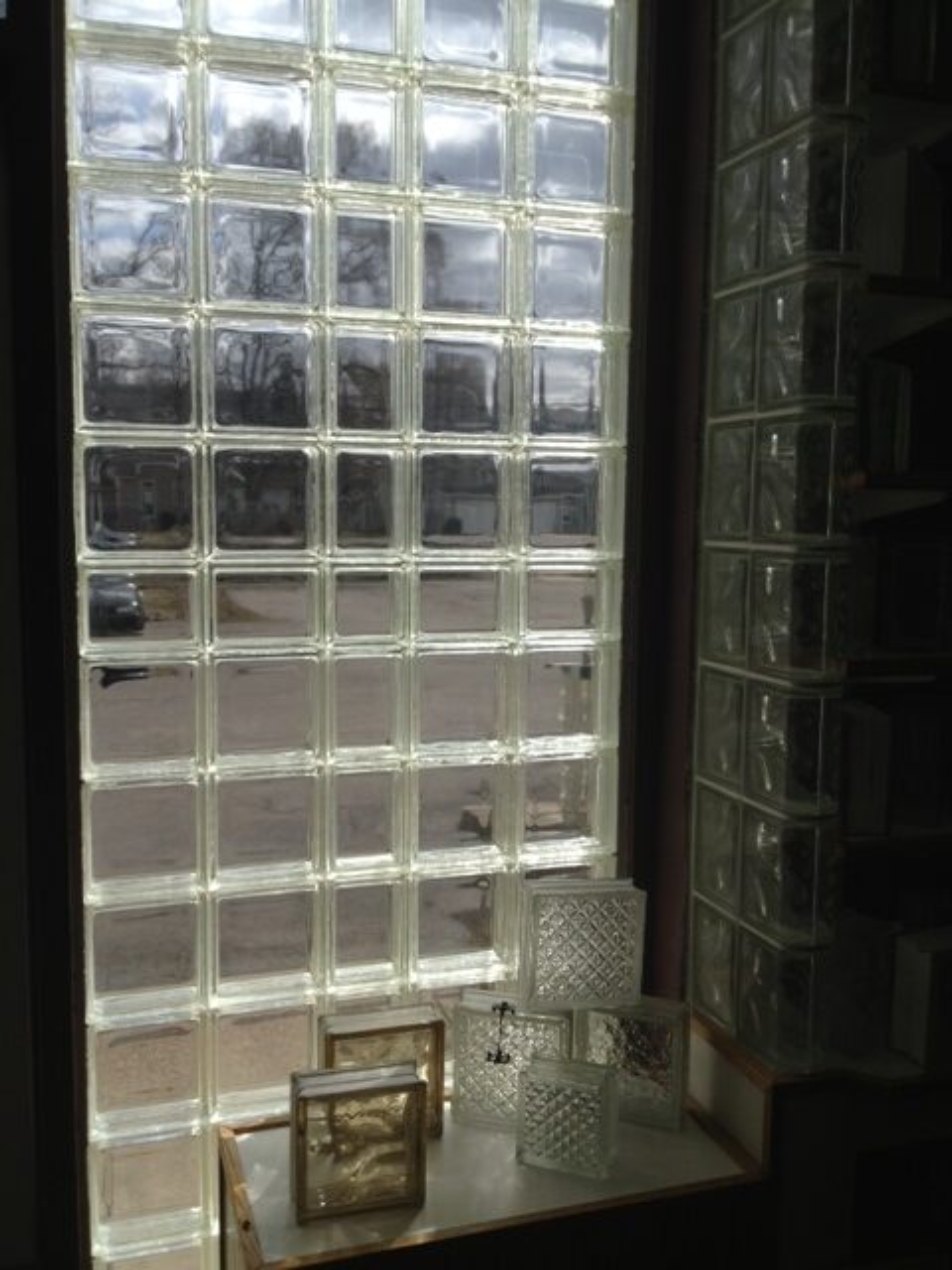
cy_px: 635
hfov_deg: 40.7
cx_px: 476
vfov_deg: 52.6
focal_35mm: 35
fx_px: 1283
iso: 50
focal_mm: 4.28
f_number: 2.4
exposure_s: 1/2632
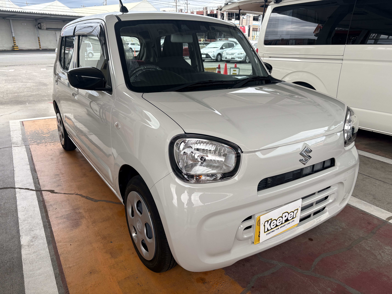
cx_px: 196
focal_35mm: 26
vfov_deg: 53.1
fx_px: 294
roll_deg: +0.7
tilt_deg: -19.7
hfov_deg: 67.3
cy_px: 147
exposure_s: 1/496
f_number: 1.6
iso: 50
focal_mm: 5.96
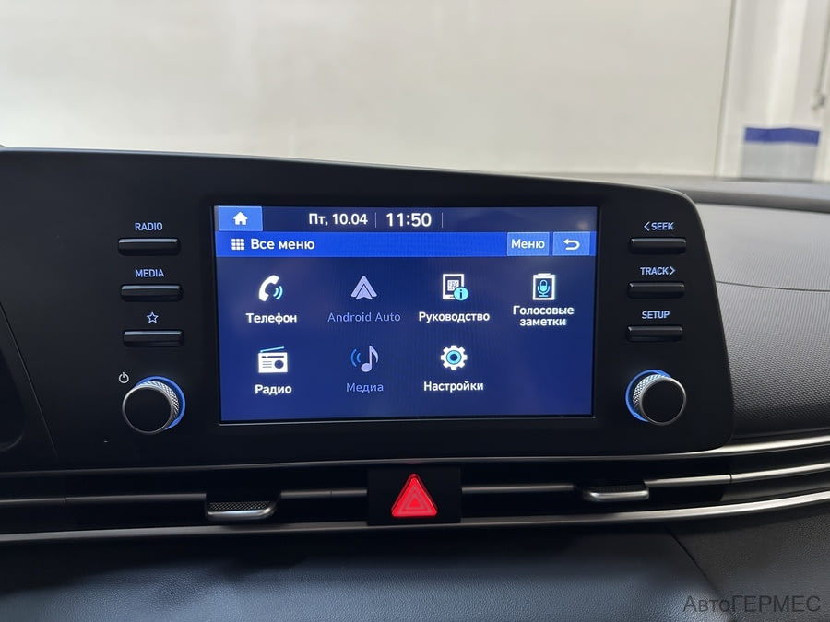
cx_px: 415
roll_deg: -0.3
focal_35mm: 24
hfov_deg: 71.6
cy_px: 311
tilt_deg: -12.8
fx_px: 575
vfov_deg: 56.8
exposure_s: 1/50
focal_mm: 6.86
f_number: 1.78
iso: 125
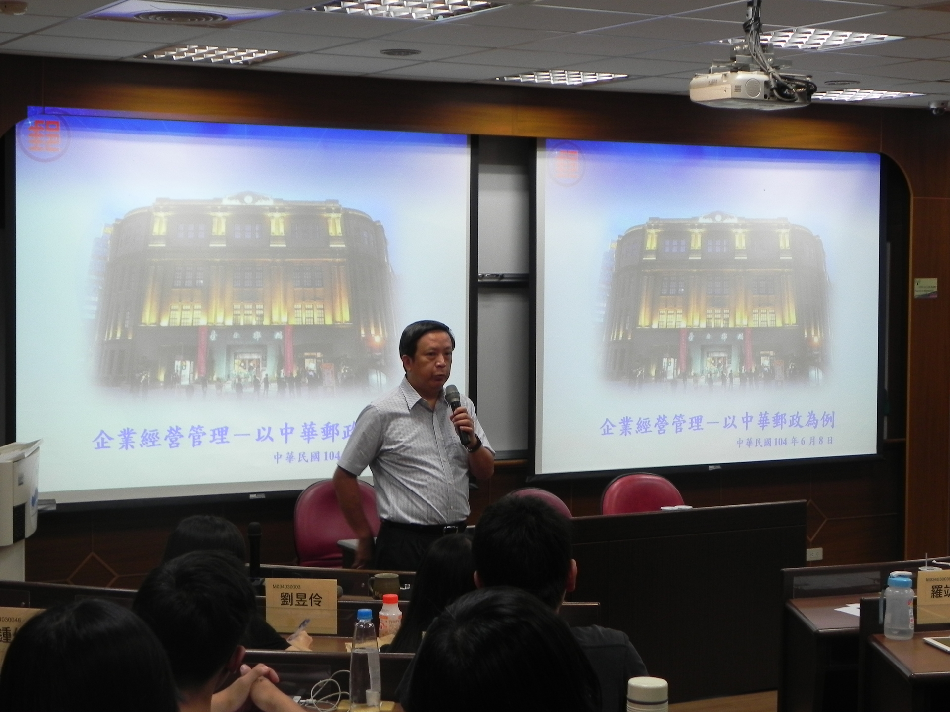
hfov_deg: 29.4
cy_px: 356
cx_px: 475
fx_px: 1811
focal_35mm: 66
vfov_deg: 22.3
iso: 160
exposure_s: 1/30.5
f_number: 3.5
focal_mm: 11.8
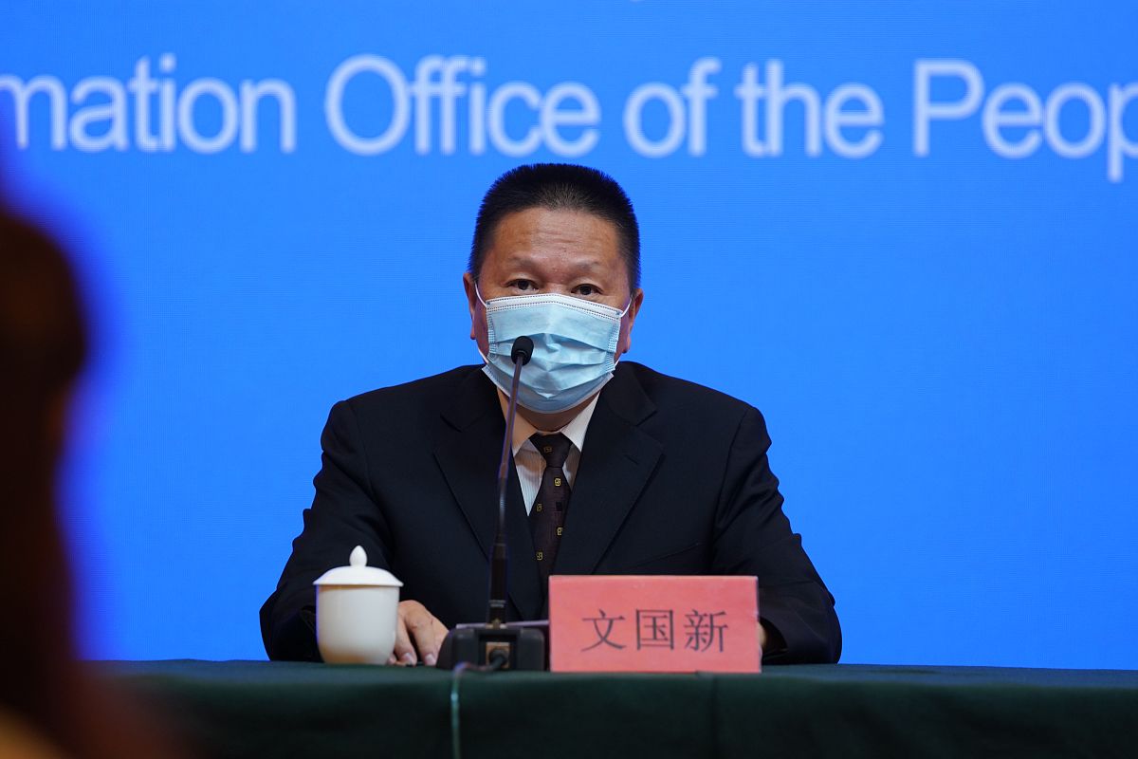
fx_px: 6322
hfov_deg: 10.3
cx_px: 569
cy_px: 380
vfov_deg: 6.9
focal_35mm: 200
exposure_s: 1/160
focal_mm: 200
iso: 1000
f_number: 4
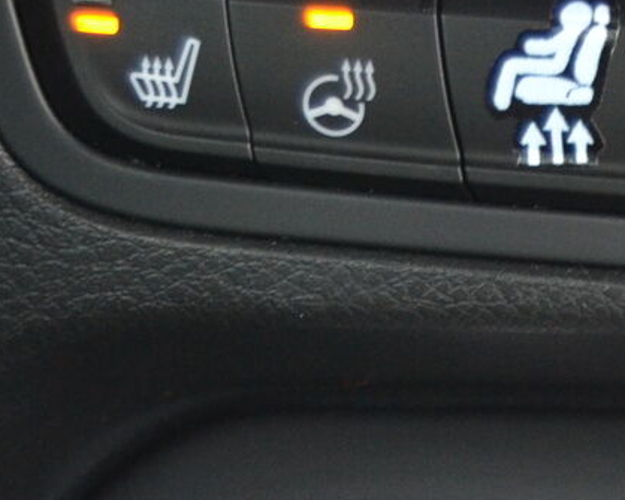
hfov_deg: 10.3
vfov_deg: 8.5
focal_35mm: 181
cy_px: 560
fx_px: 3347
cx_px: 924
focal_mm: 28
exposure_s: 1/60
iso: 1000
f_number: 4
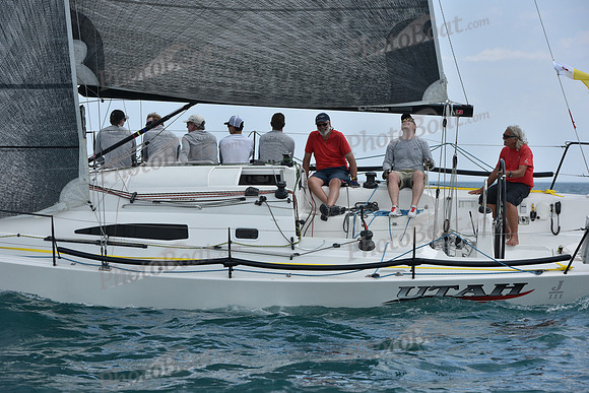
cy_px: 196
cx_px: 294
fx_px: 1833
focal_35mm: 112
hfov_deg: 18.3
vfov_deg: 12.2
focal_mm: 112
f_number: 7.1
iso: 250
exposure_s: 1/1250
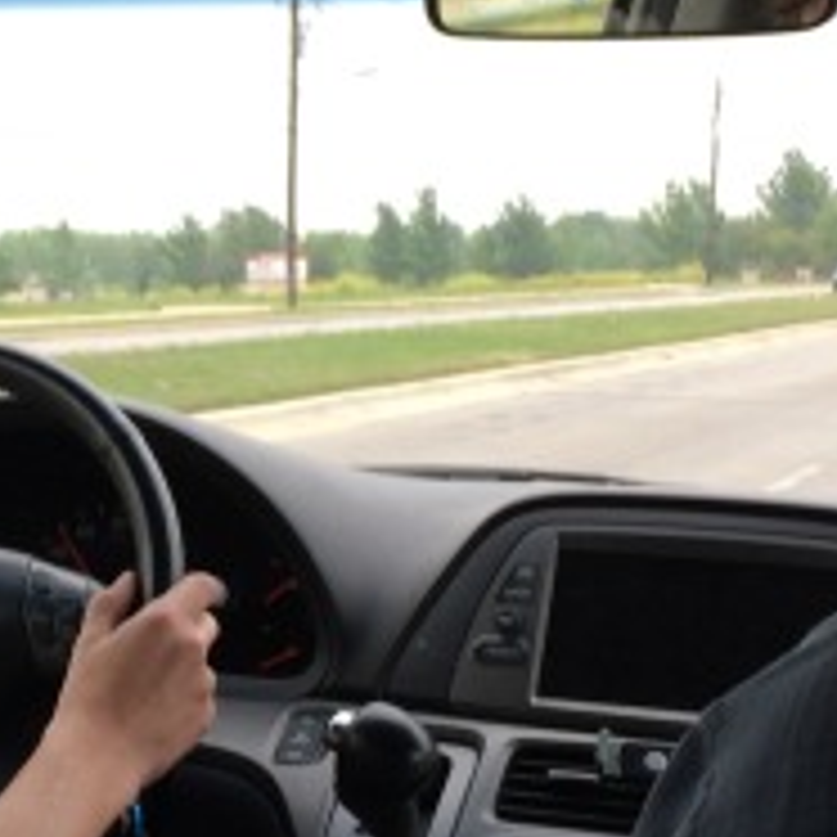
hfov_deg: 19.5
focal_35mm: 88
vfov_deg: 19.7
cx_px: 126
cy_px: 518
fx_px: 2407
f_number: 2.2
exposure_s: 1/120
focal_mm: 4.15
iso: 50
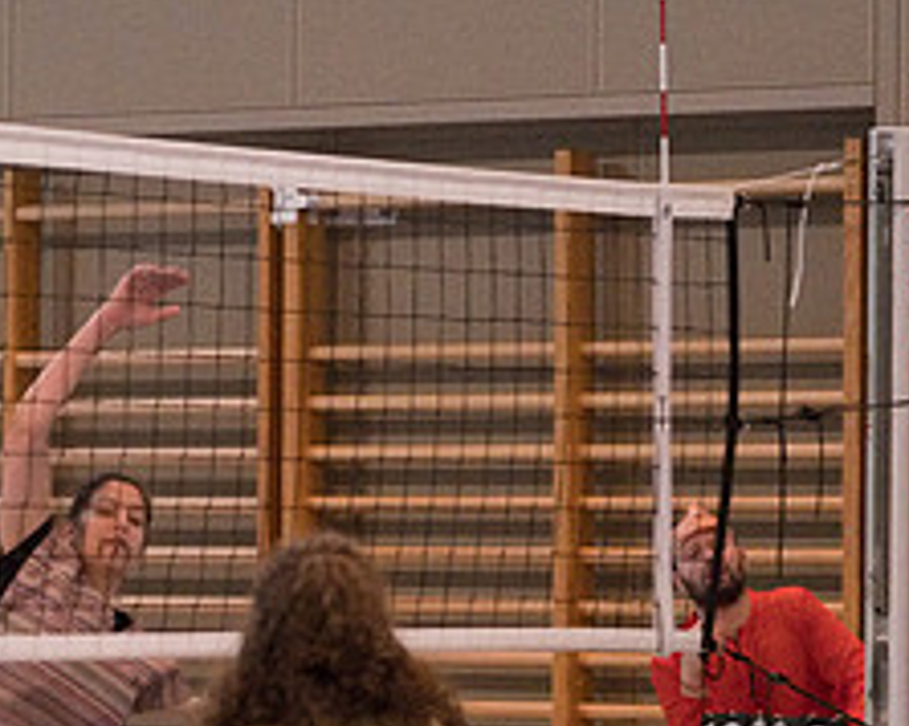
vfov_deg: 7.3
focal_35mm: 213
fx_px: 5725
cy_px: 396
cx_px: -49
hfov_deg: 9.0
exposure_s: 1/500
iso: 6400
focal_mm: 50
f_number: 2.8
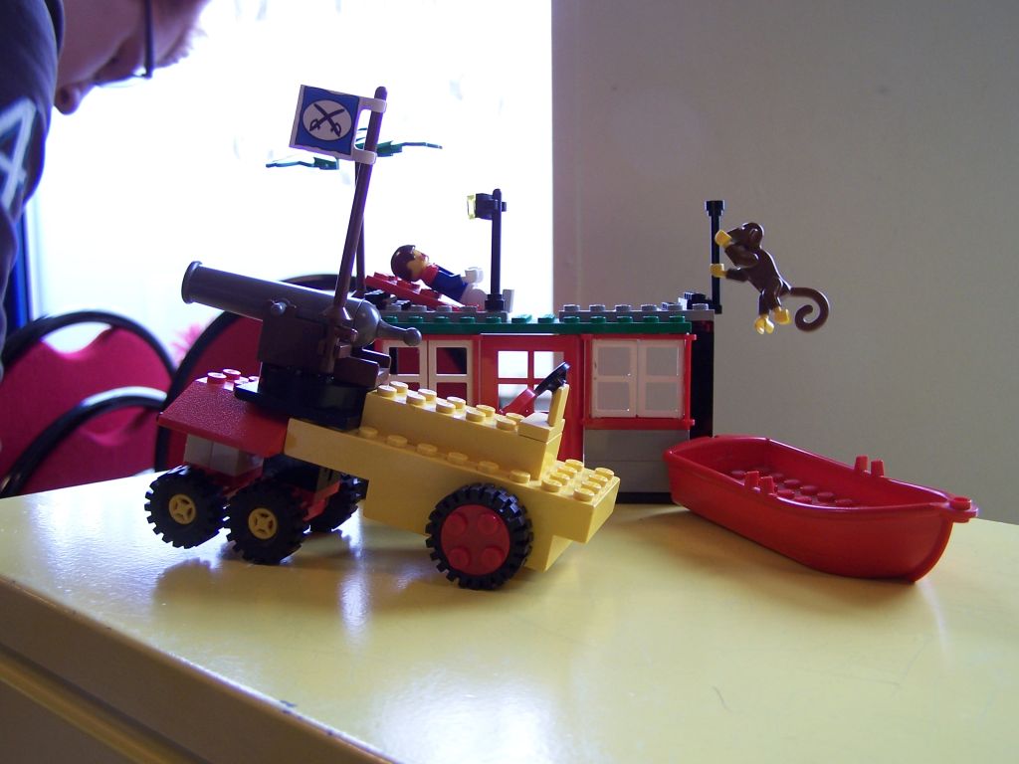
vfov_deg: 36.0
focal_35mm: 40
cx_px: 510
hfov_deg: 46.8
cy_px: 382
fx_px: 1177
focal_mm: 6.7
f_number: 2.8
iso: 80
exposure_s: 1/20
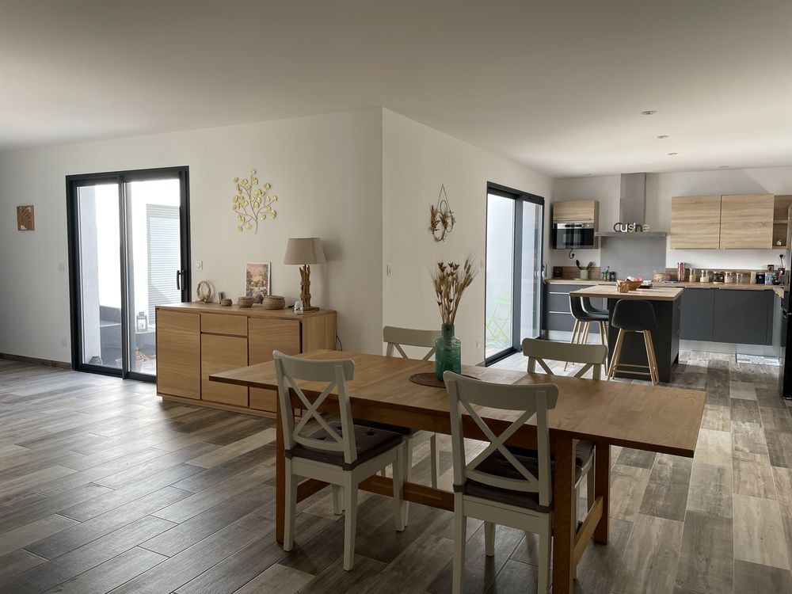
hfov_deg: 67.3
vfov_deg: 53.1
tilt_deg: -3.2
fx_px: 595
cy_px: 297
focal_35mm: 26
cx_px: 396
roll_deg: -0.6
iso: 50
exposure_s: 1/121
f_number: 1.6
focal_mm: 4.2
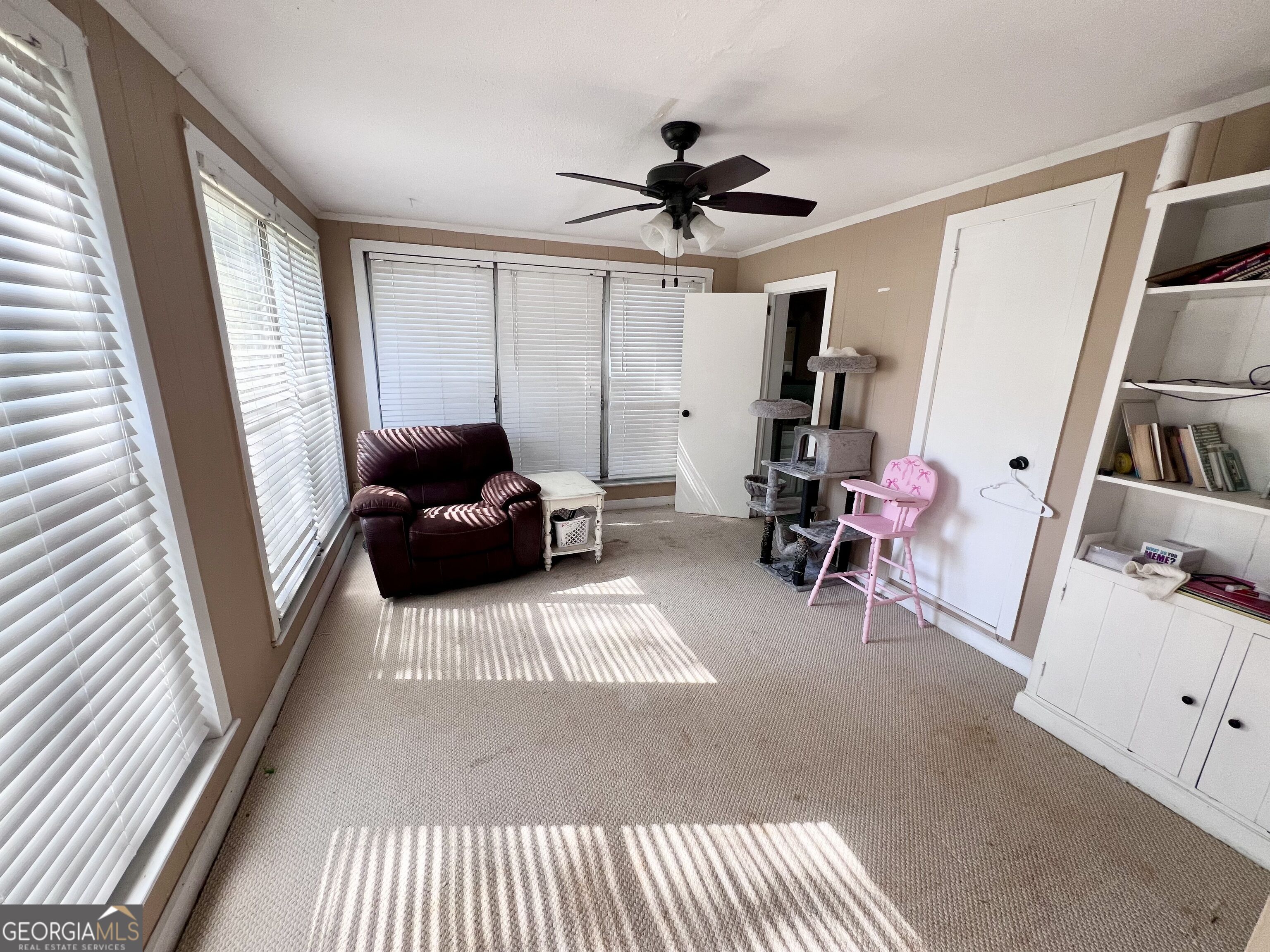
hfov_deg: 106.2
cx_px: 635
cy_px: 476
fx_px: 477
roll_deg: -1.8
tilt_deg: -14.2
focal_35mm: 13
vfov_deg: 89.9
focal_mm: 1.57
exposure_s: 1/99
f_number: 1.8
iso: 80
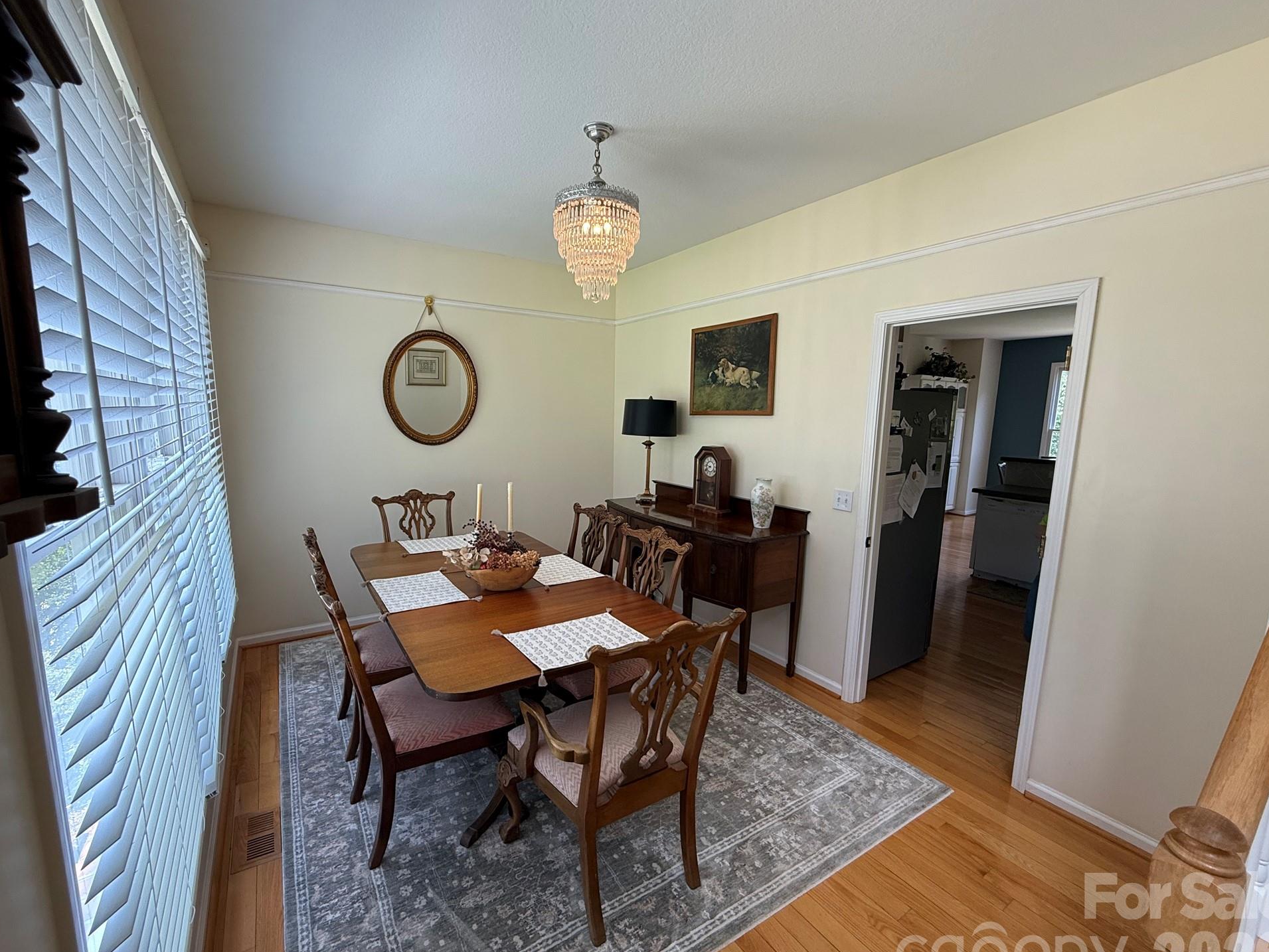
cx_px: 616
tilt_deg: -8.4
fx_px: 550
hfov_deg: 98.1
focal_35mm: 15
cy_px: 493
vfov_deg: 81.7
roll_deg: -1.3
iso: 125
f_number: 2.2
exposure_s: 1/120
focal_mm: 2.22
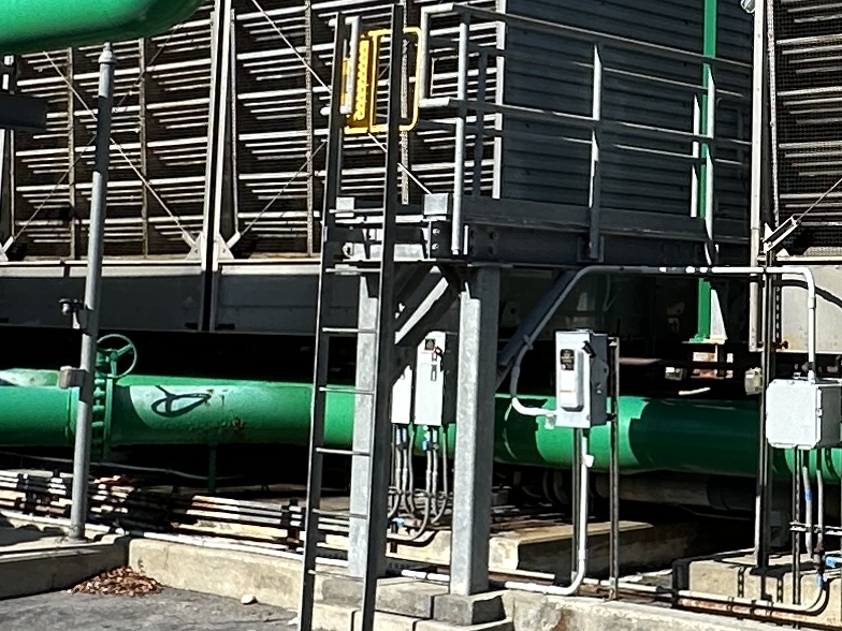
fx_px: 1751
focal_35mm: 72
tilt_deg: +5.2
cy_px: 144
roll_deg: -0.7
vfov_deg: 20.3
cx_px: 819
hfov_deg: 25.8
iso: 50
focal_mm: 2.22
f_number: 2.2
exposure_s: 1/1916
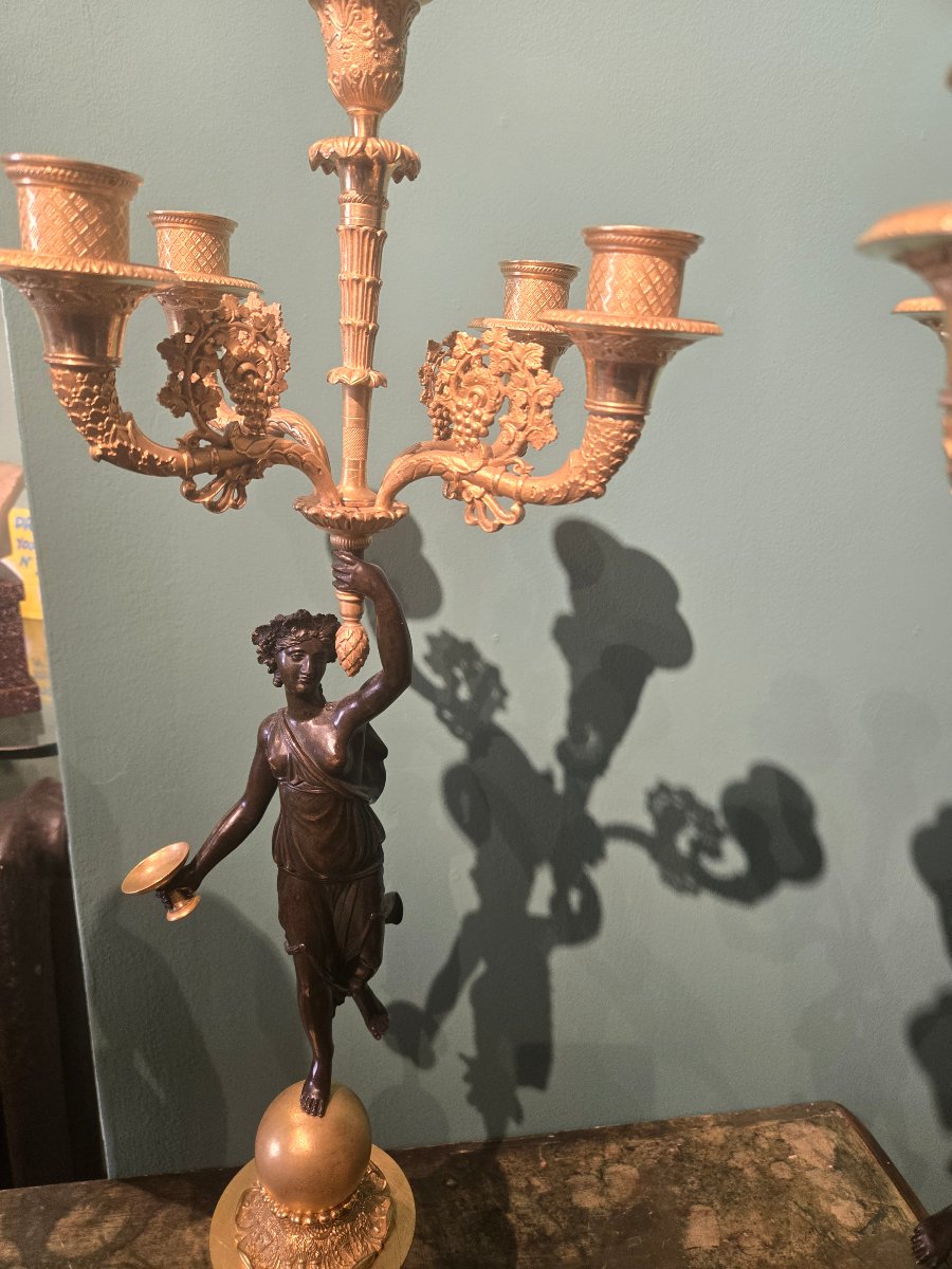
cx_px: 476
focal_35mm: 23
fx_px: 843
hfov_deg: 58.9
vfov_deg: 73.9
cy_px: 634
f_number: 1.8
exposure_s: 1/100
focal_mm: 5.4
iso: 250
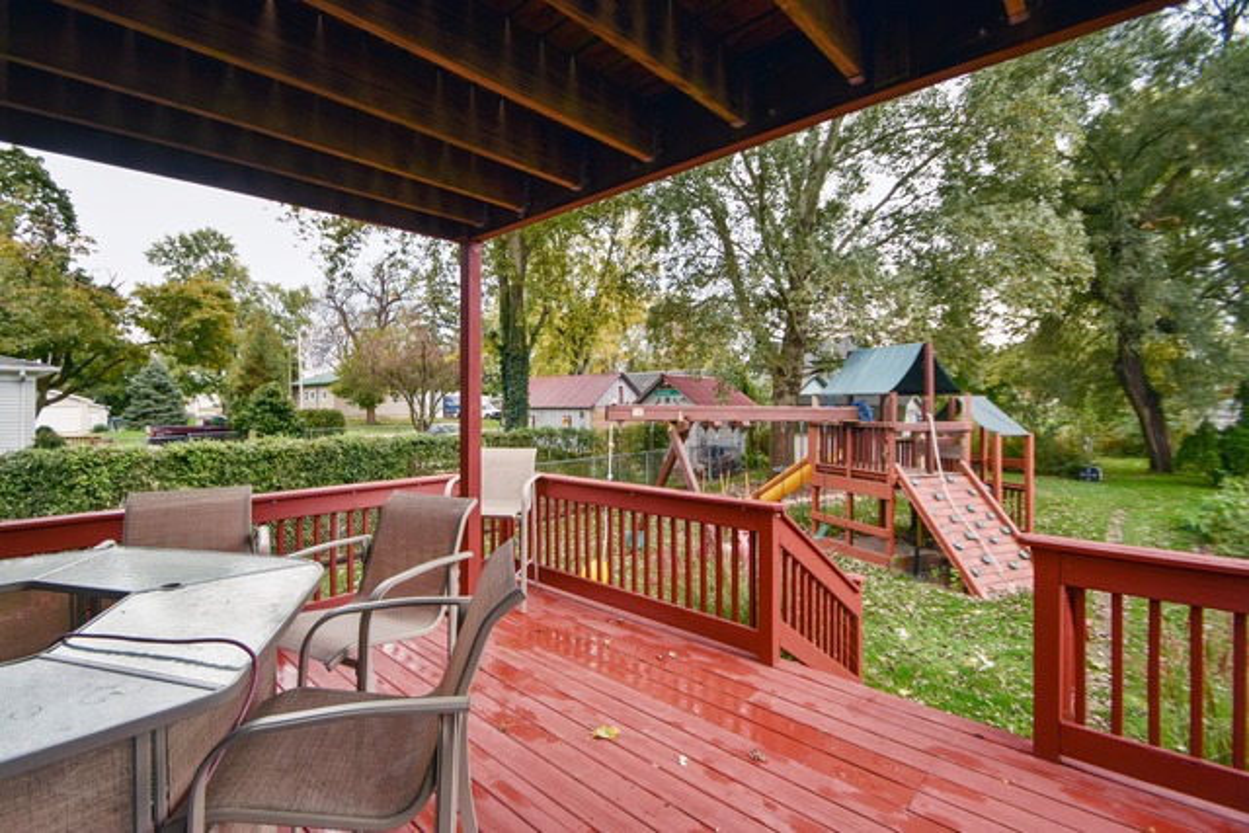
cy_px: 416
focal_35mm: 15
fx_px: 521
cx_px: 624
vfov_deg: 77.4
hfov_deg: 100.4
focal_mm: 10
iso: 200
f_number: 4.5
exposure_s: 1/60
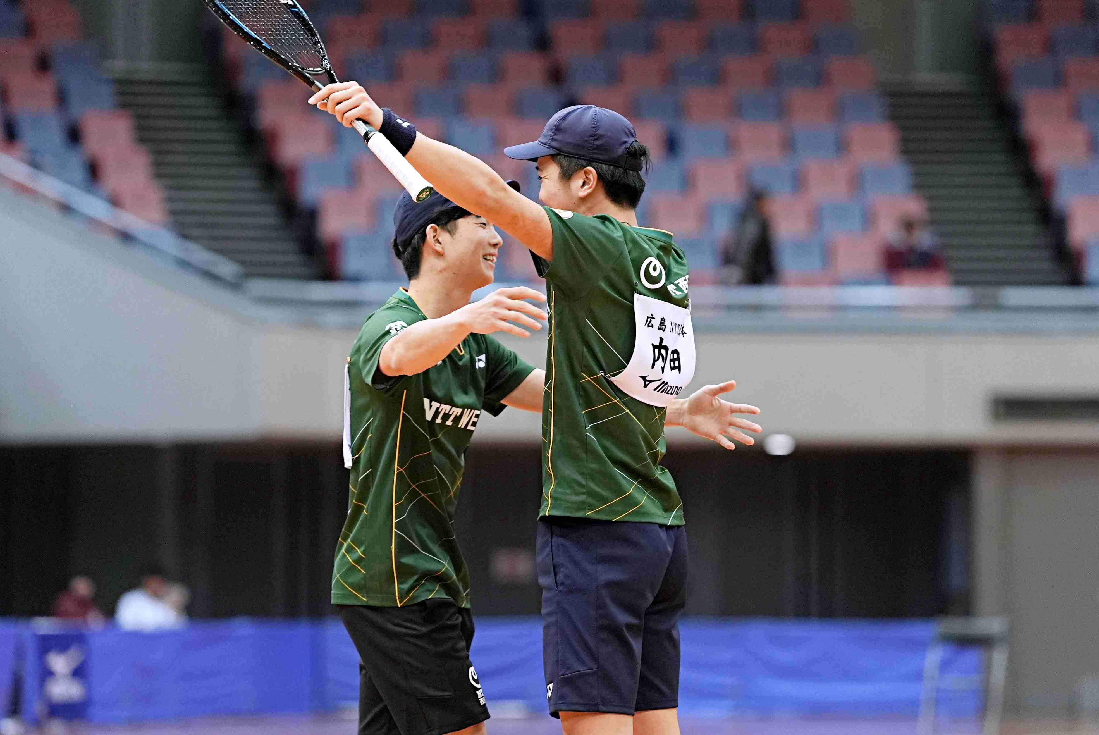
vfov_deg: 5.9
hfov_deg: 8.8
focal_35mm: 234
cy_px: 368
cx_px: 550
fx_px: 7150
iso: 1600
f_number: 2.8
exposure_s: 1/400
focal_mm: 156
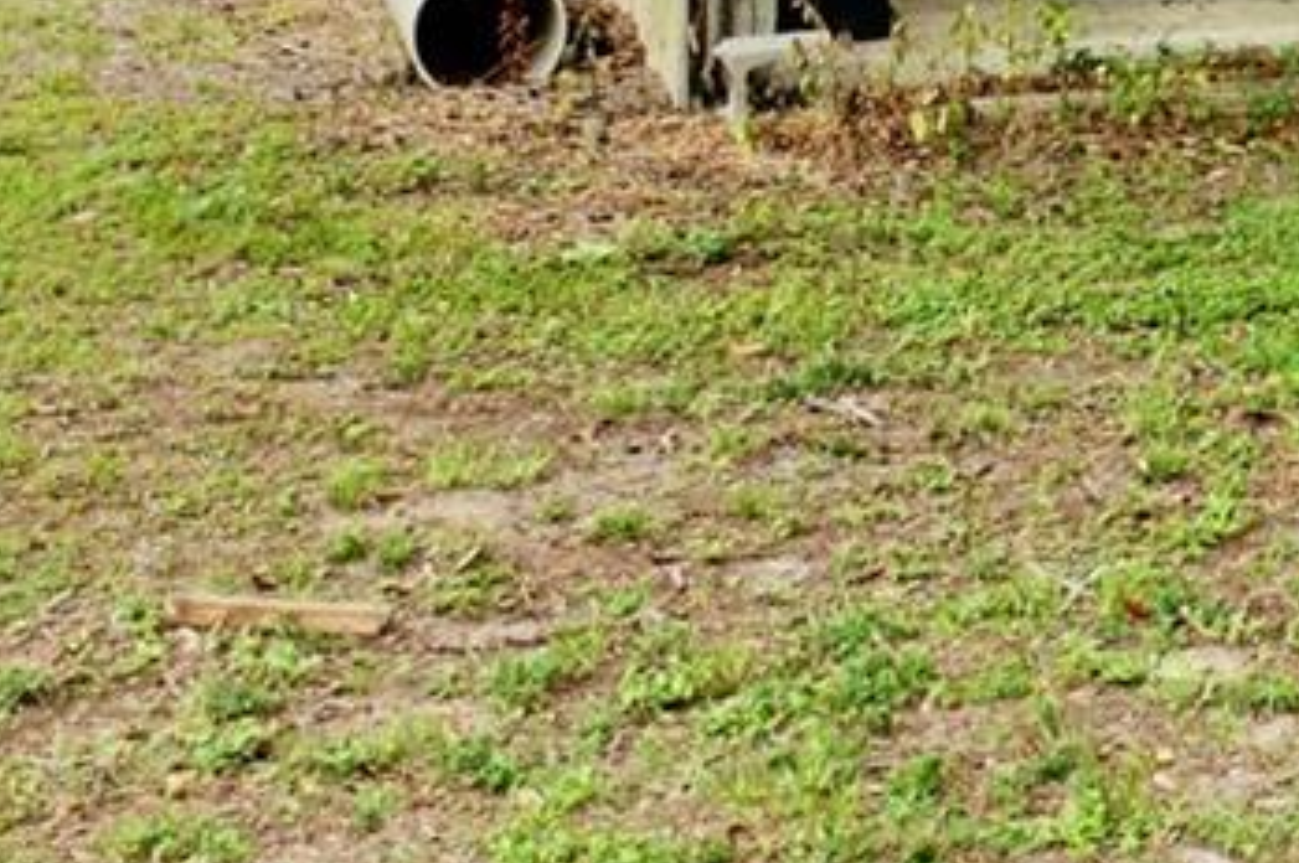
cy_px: -774
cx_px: 2081
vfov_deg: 12.2
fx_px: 3641
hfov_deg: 17.6
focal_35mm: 101
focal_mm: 22
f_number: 18
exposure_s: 1/80
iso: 640
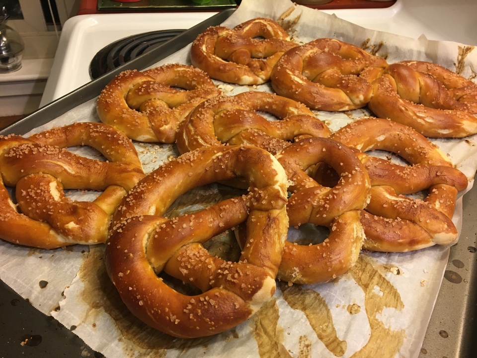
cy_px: 179
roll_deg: -4.0
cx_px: 238
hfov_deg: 61.7
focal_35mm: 29
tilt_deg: -39.9
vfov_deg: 48.2
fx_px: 400
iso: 100
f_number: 2.2
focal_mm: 4.15
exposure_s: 1/30
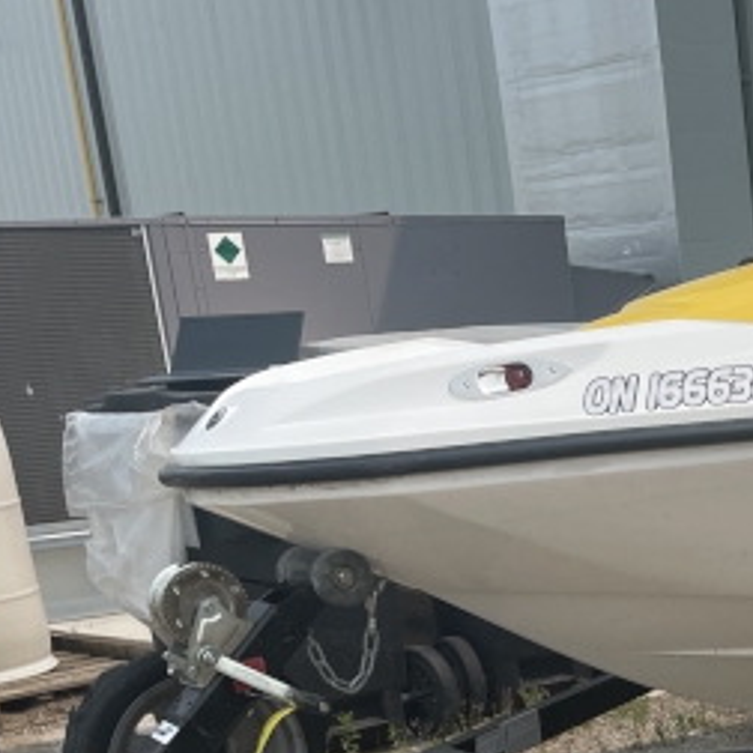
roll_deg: +3.4
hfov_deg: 21.2
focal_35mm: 73
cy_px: 846
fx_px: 1797
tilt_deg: -15.5
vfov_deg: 22.3
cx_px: 1010
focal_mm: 4.2
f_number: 1.6
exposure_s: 1/3401
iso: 32
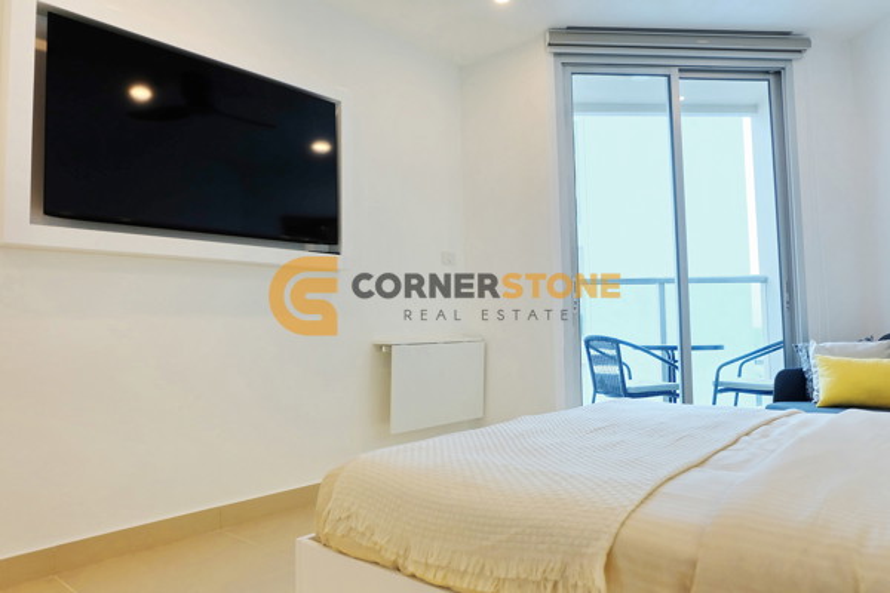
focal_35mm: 24
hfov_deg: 73.7
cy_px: 296
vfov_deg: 53.1
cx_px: 445
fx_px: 593
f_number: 3.5
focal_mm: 16
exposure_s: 1/150
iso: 400
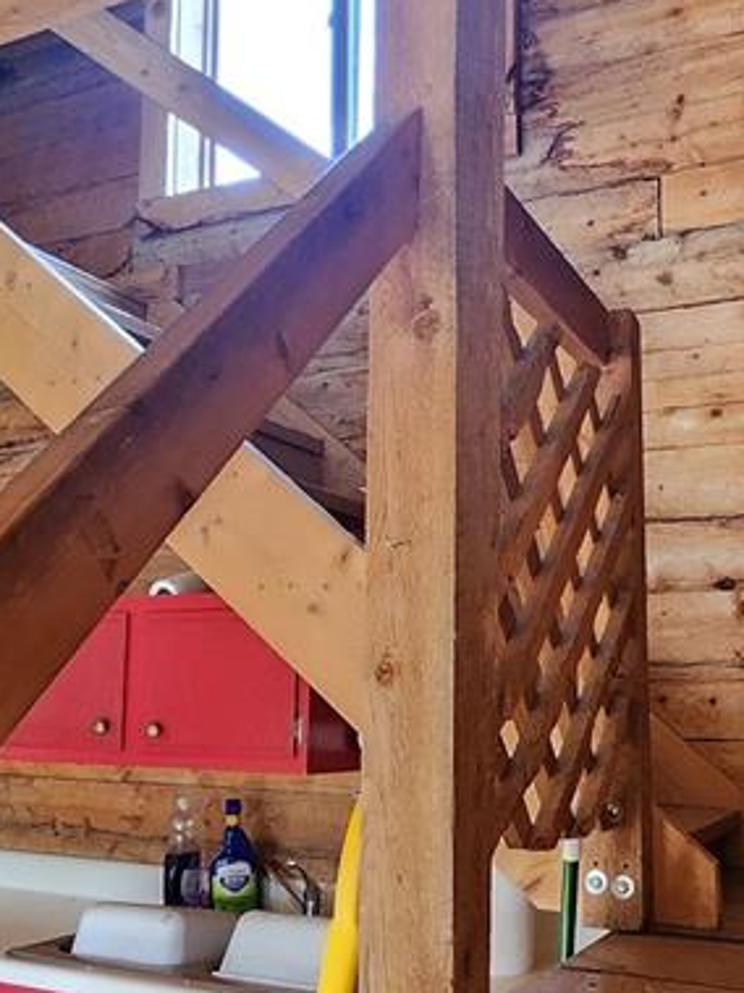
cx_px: 465
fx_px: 1061
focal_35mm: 37
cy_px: 650
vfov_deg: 49.4
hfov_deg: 38.4
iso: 320
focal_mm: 1.74
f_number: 2.2
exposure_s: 1/40
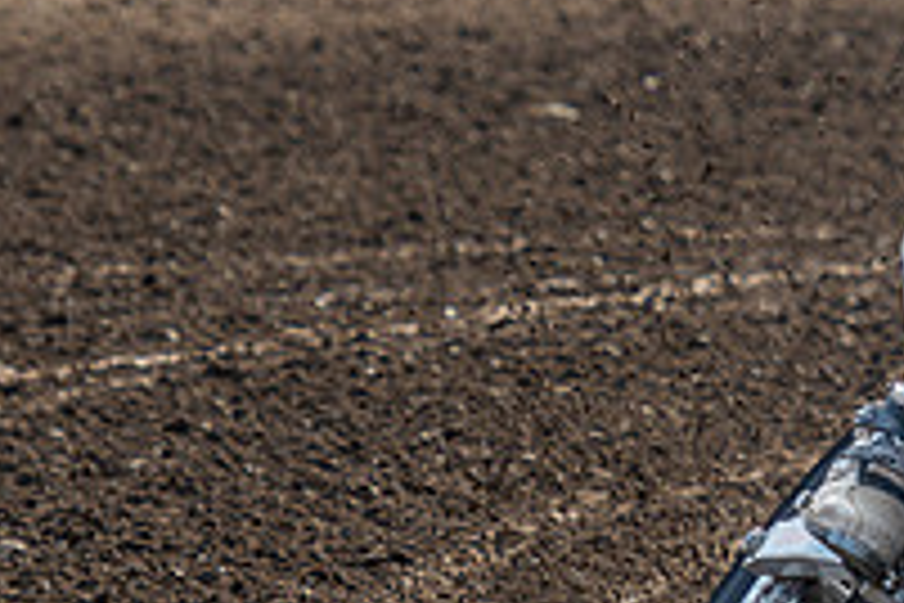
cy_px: 418
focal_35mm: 858
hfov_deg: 2.4
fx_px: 21544
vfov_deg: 1.6
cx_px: 1203
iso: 100
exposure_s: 1/500
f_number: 4
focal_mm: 140
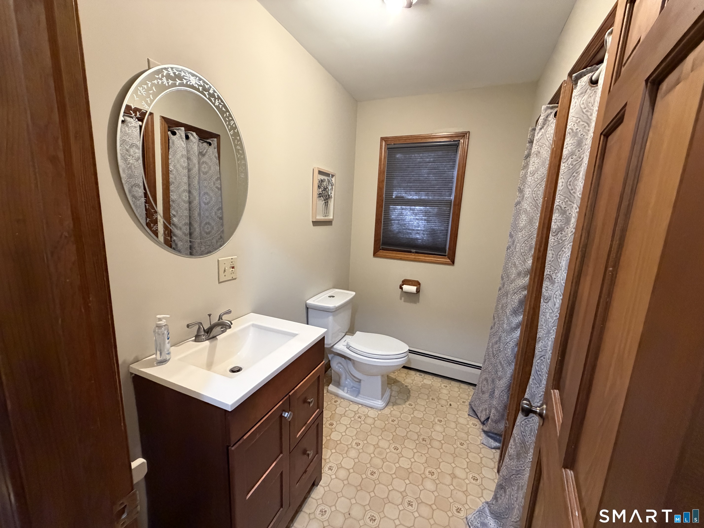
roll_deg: -2.9
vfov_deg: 85.7
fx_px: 285
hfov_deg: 102.1
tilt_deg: -10.3
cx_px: 352
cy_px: 264
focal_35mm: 14
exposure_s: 1/60
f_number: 2.2
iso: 640
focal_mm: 2.22
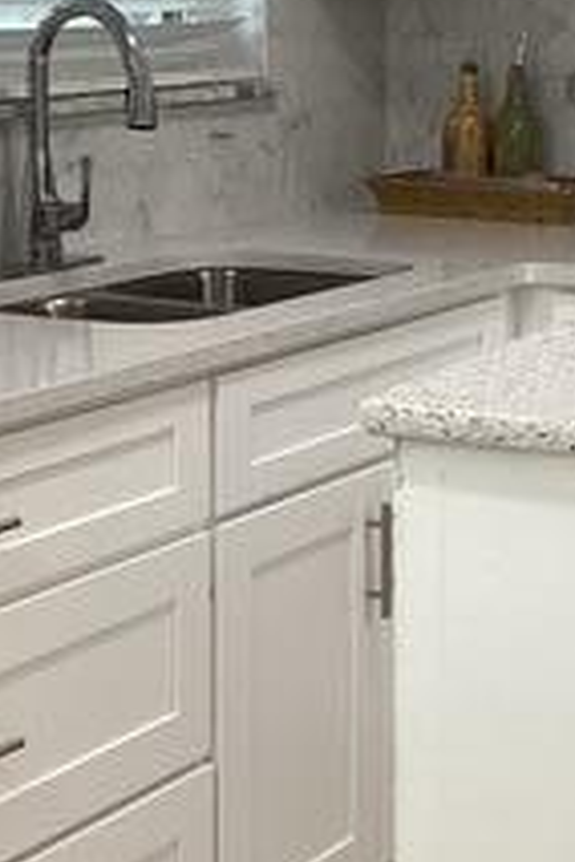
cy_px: 194
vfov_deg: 20.8
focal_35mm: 97
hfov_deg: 13.9
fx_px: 2324
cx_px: 543
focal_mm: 3.3
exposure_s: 1/60
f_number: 2.4
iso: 160
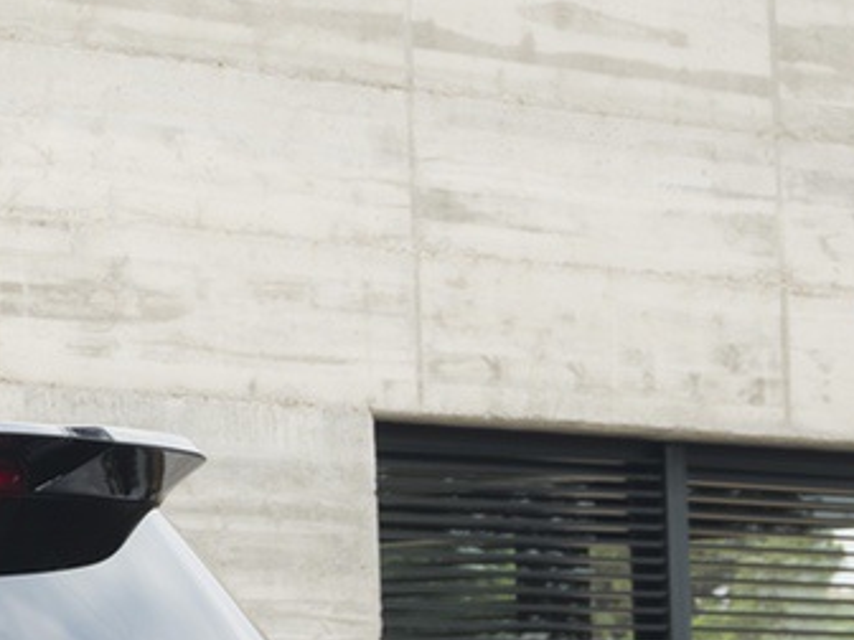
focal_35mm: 194
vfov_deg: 7.6
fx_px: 4786
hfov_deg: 9.2
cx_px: -1187
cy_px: 528
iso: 200
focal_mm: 42.5
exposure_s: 1/13
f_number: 8
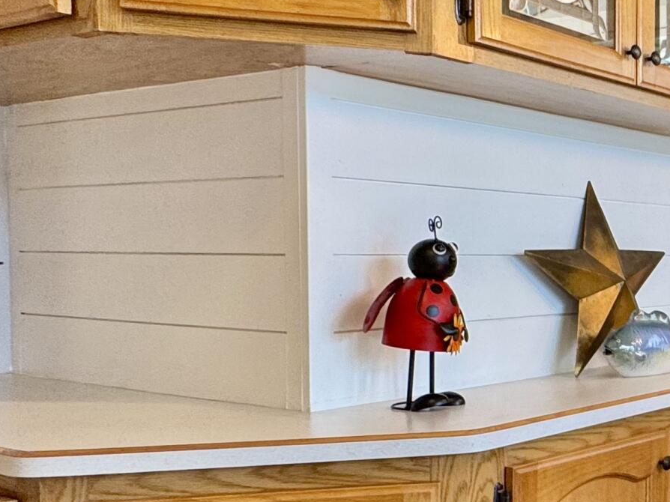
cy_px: 299
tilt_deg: -2.9
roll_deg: -0.4
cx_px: 865
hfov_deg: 31.5
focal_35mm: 47
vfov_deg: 30.8
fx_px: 909
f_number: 2.2
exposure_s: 1/120
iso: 125
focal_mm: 2.22
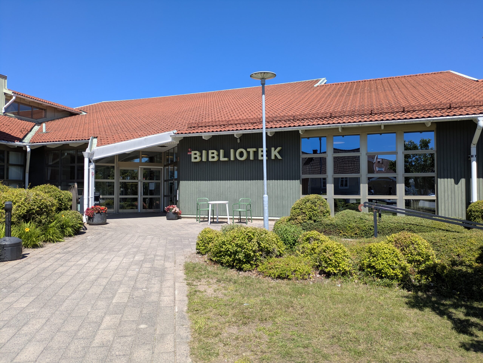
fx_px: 349
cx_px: 242
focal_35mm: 25
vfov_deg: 54.9
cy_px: 182
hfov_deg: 69.4
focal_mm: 5.43
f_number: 1.89
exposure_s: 1/1340
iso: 41
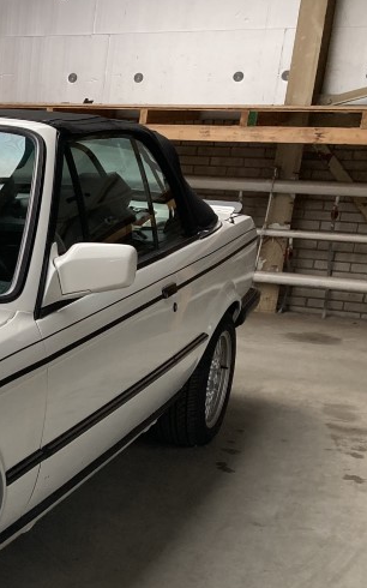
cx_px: -197
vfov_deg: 32.3
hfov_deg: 18.4
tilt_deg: -17.6
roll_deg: -1.2
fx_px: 993
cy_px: 446
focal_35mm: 62
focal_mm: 3.99
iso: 64
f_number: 1.8
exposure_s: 1/121
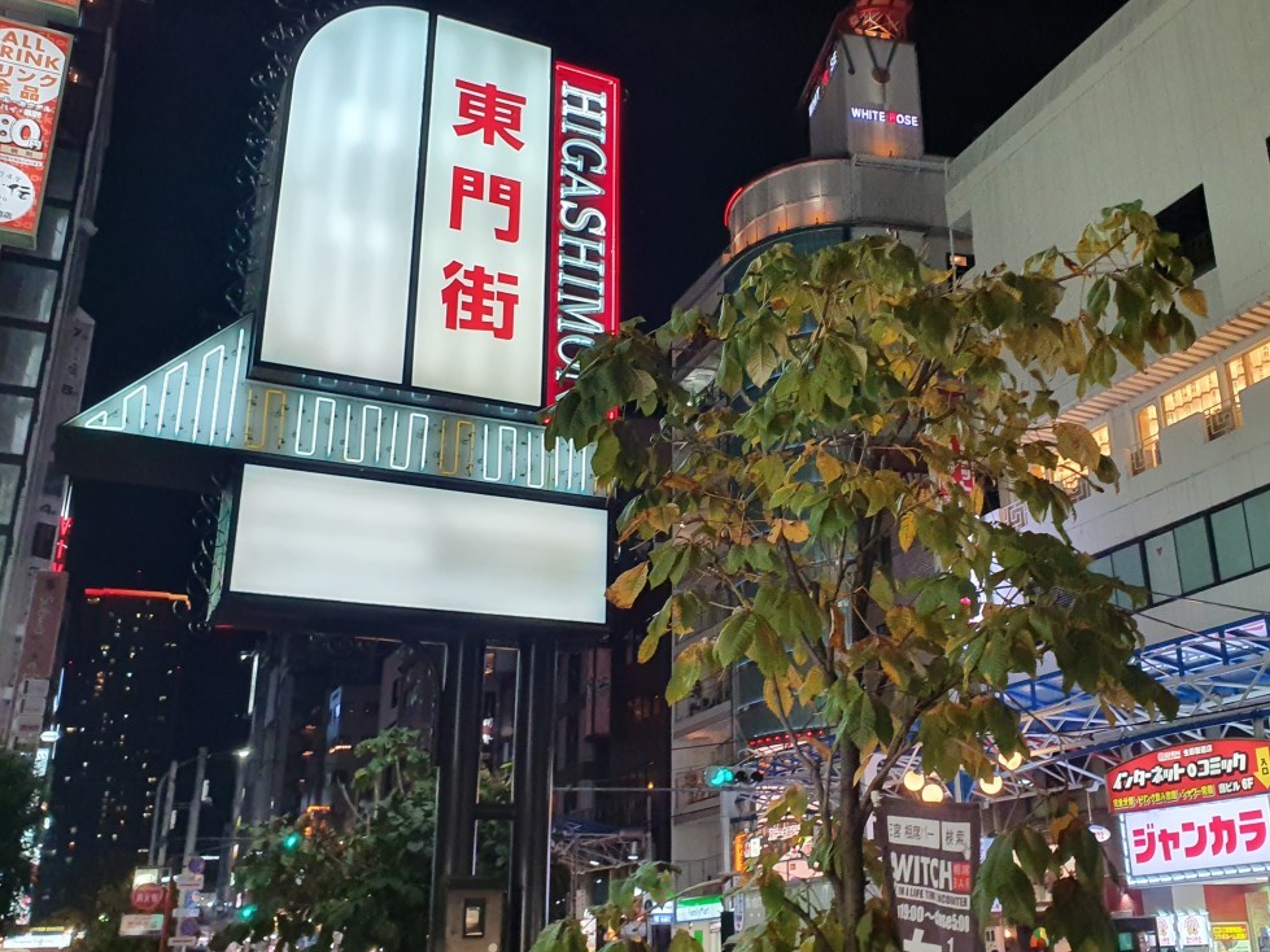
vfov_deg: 41.8
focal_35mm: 34
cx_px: 819
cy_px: 445
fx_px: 1247
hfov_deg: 53.2
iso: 125
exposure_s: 1/120
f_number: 2.4
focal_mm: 4.32
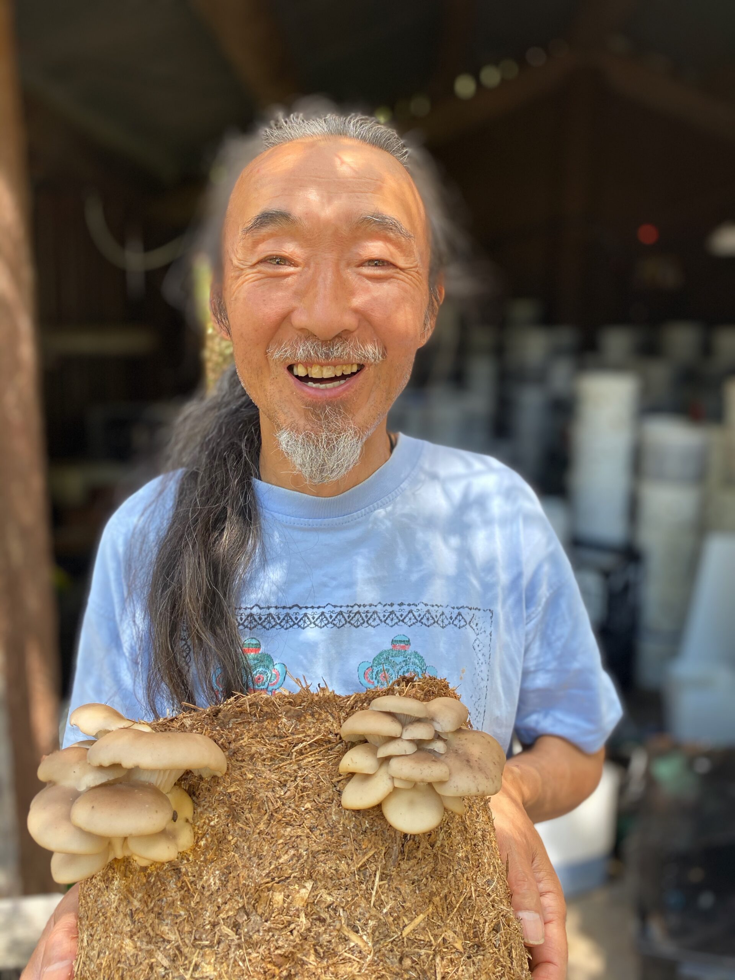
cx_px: 368
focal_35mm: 26
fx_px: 736
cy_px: 490
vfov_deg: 67.3
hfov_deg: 53.1
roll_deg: -1.0
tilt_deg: -10.8
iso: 40
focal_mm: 4.25
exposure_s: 1/121
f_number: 1.8
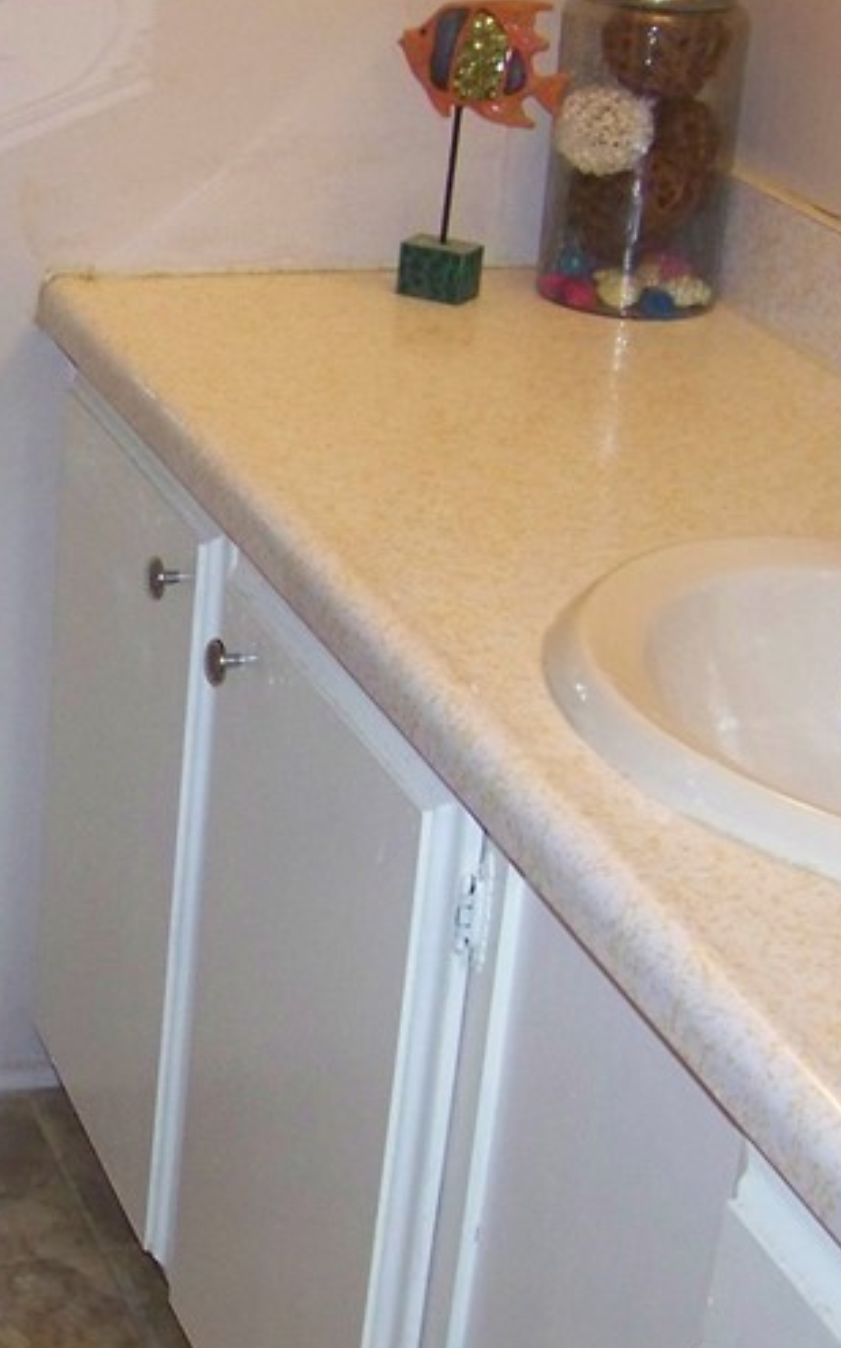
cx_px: -210
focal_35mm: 79
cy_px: 749
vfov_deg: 26.1
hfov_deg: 15.8
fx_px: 2900
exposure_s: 1/30
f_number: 2.8
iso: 200
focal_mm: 5.85
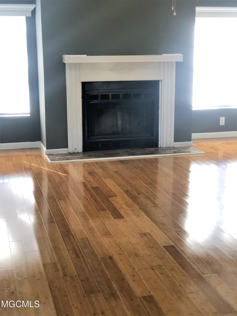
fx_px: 520
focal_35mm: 57
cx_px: 118
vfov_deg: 33.8
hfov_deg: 25.7
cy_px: 158
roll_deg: -0.1
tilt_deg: -12.7
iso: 50
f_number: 2.8
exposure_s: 1/30
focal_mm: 6.6
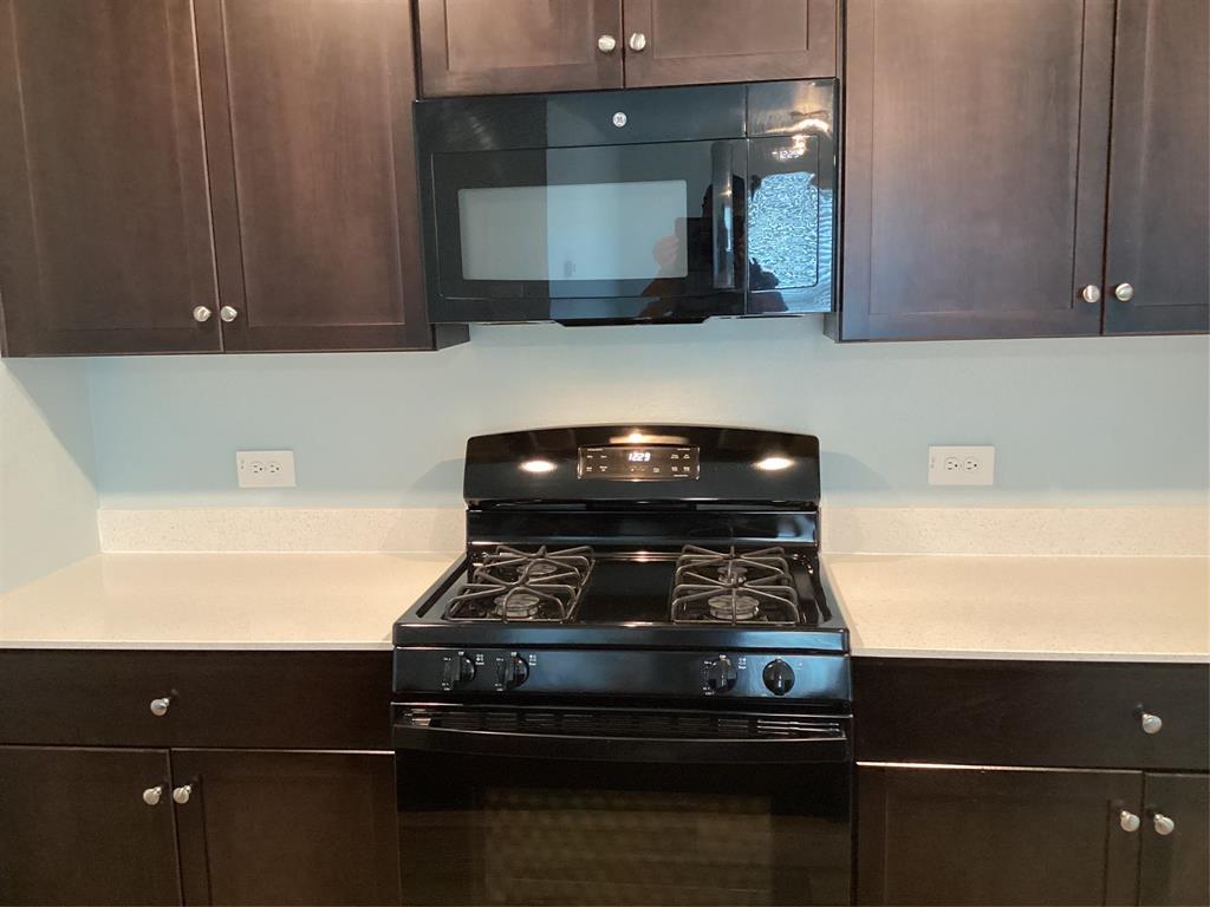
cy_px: 454
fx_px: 1084
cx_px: 605
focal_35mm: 31
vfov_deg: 45.4
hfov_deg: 58.4
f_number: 2.4
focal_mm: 3.3
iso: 320
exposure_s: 1/40
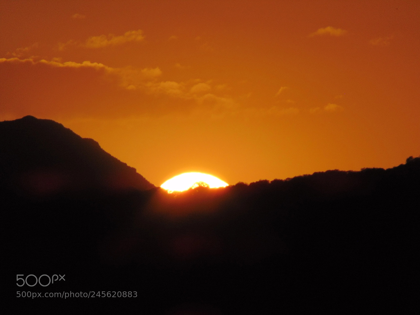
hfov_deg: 2.3
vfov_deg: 1.7
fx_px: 10629
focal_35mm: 876
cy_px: 158
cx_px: 210
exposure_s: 1/1500
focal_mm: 157.1
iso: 80
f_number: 15.3
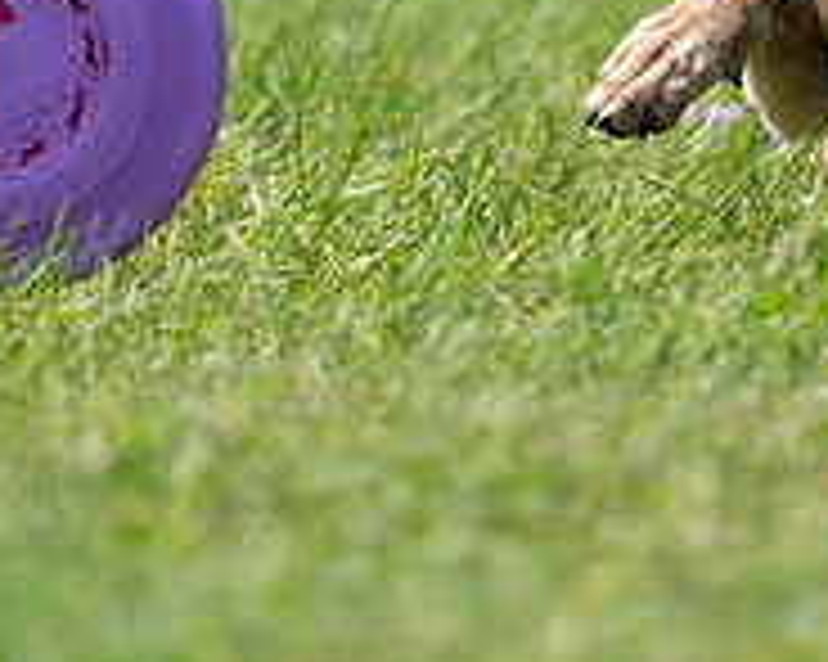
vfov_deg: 1.3
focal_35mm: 1226
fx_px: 30028
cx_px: 756
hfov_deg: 1.6
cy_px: -169
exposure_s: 1/4000
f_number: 6.3
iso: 1000
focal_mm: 415
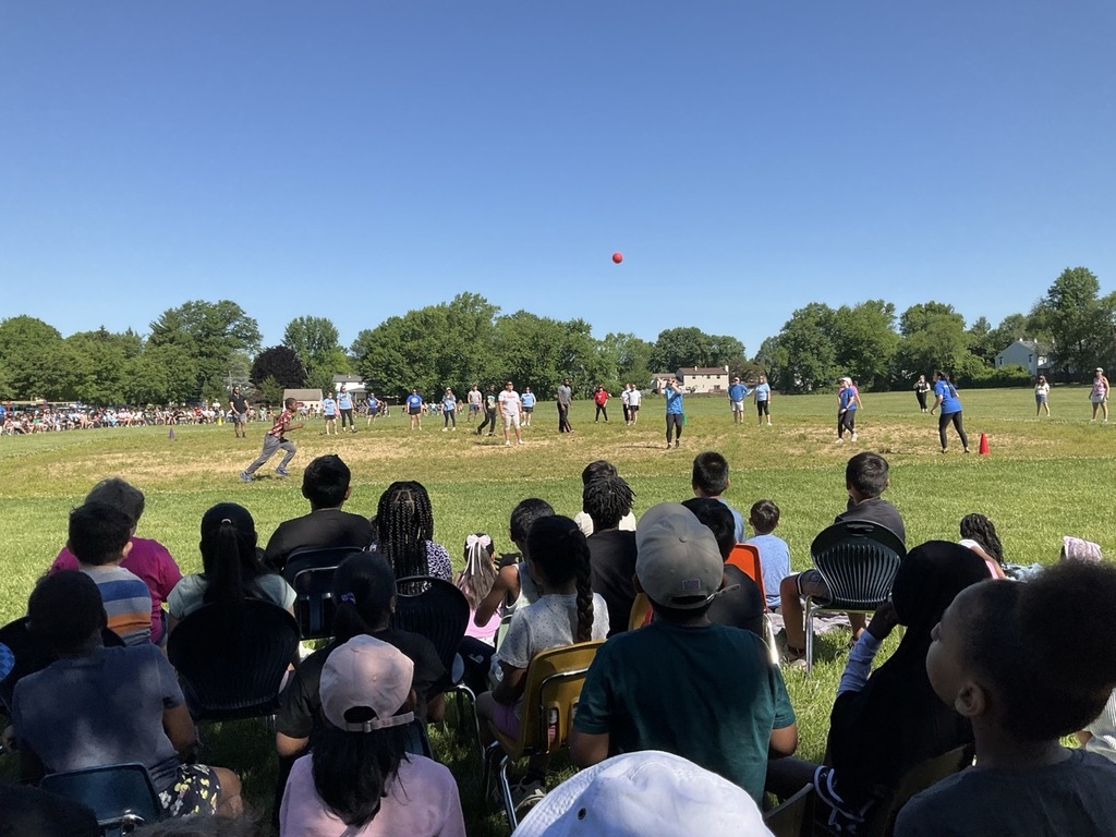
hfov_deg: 61.7
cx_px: 558
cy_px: 418
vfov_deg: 48.2
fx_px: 935
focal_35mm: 29
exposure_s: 1/1534
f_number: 1.8
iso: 25
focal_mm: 3
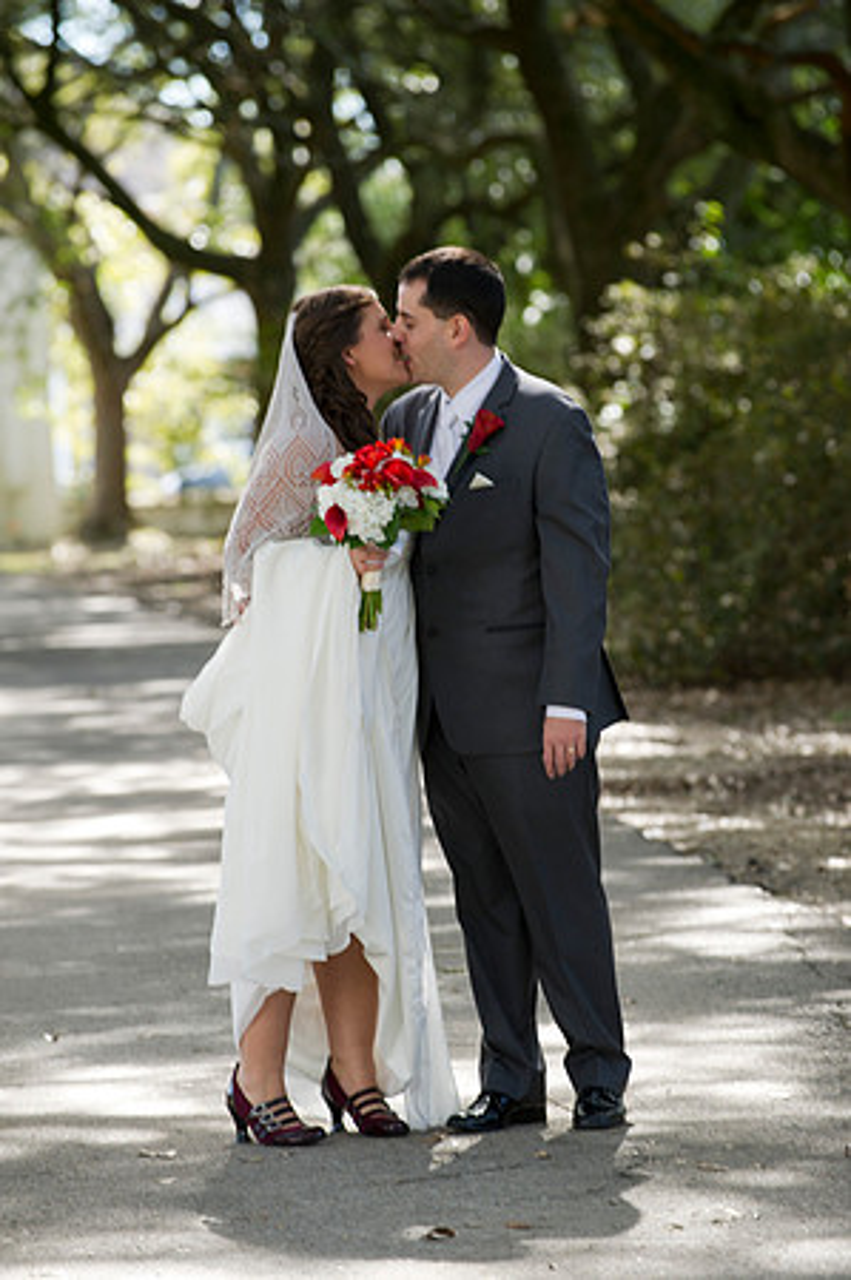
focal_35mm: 200
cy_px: 640
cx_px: 426
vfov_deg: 10.3
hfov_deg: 6.9
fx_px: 7108
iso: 320
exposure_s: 1/125
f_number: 4
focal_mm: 200
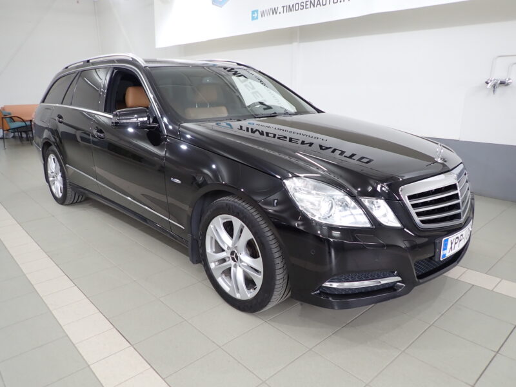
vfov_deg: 54.9
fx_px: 373
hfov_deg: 69.4
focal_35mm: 25
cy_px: 194
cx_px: 258
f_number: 2
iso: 160
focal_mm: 4.5
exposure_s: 1/60
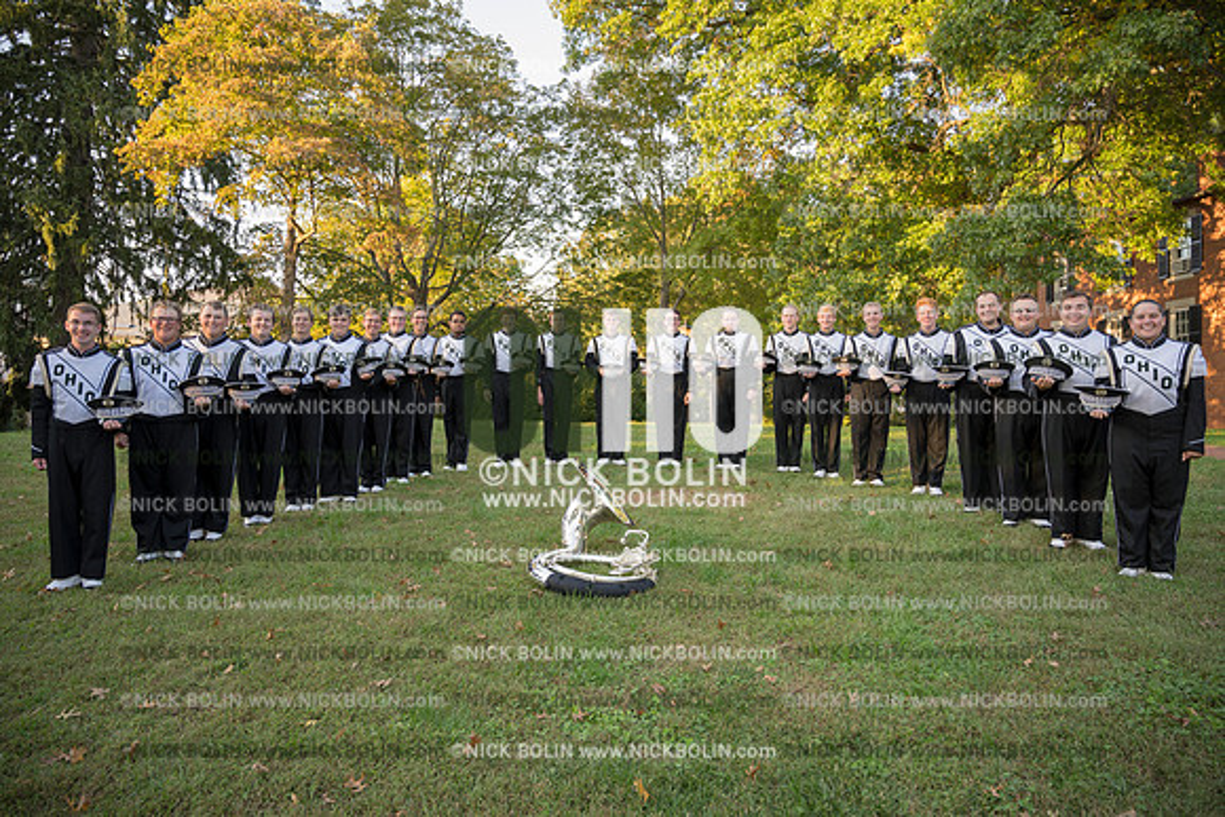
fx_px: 817
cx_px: 612
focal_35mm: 24
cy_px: 408
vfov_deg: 53.2
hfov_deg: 73.7
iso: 125
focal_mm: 24
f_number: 4
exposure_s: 1/80
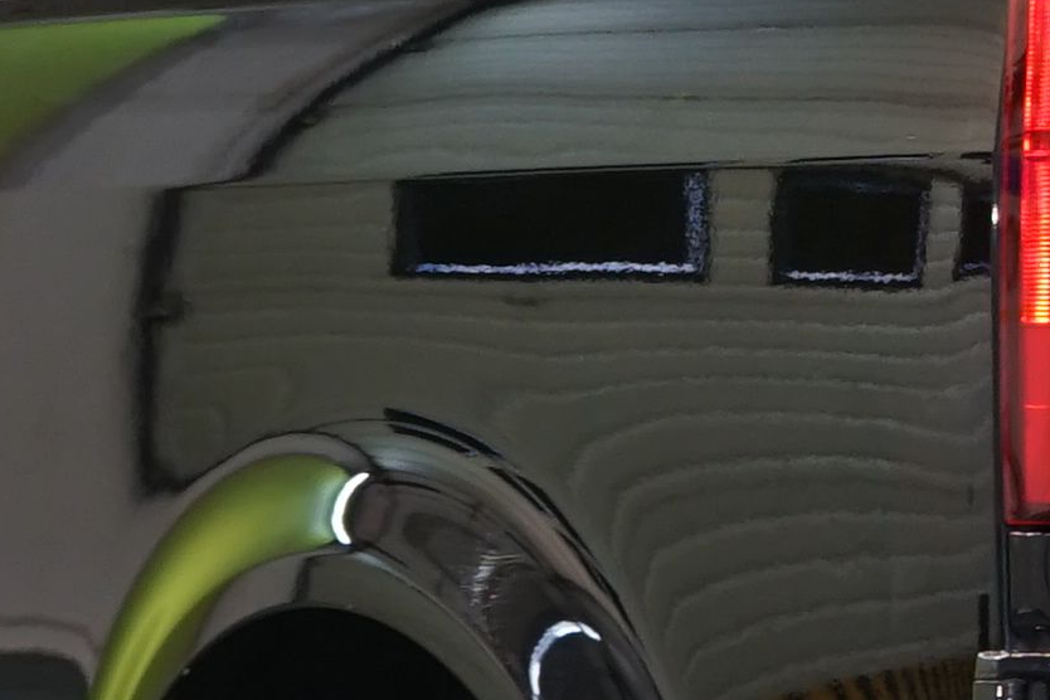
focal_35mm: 374
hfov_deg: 5.5
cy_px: 290
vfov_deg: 3.7
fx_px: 10907
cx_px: 1554
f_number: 5.6
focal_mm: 52
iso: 400
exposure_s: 1/20
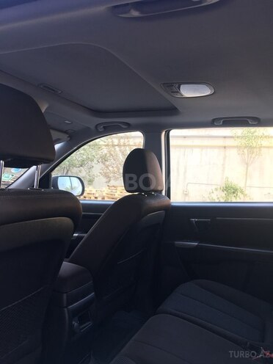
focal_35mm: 29
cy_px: 182
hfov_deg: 48.2
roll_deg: -3.2
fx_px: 305
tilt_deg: -2.0
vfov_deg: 61.7
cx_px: 136
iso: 25
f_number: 2.2
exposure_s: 1/50
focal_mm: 4.15
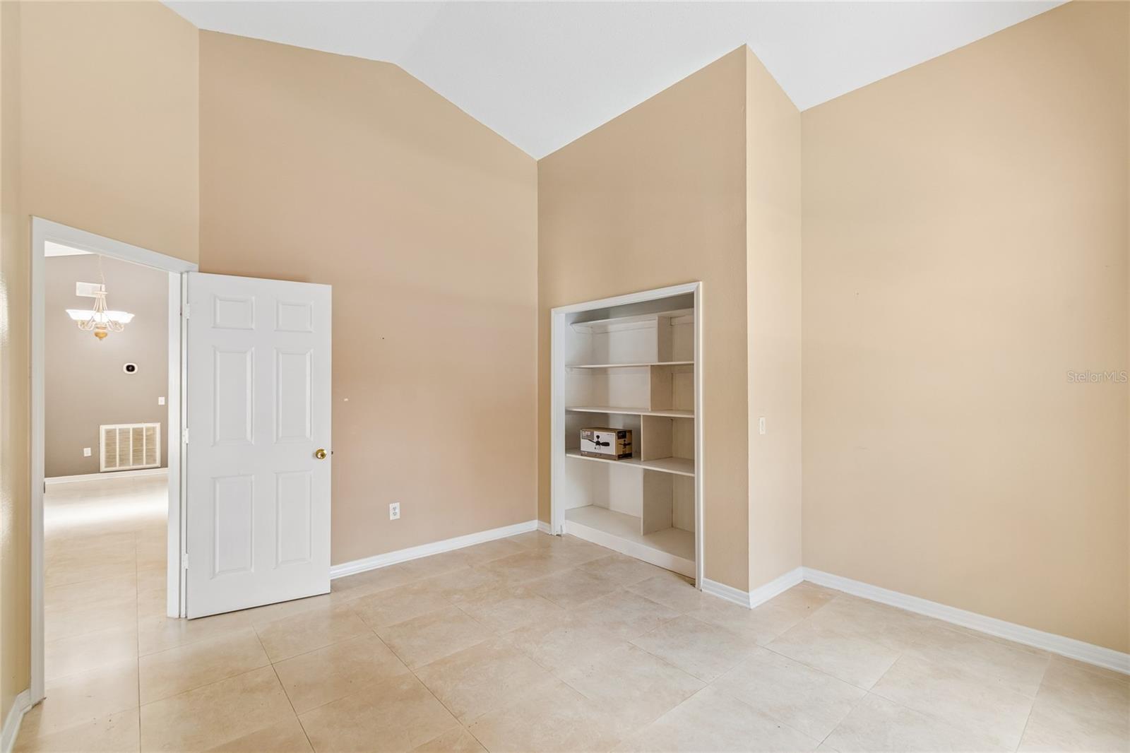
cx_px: 565
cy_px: 376
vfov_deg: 77.3
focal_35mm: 15
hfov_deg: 100.4
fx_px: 471
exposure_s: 1/10
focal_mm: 10
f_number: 7.1
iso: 100
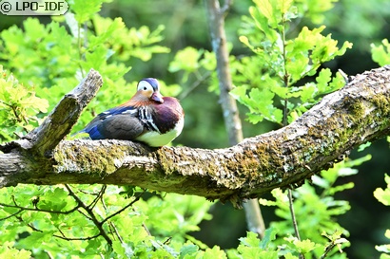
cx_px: 195
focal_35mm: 900
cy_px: 130
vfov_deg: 1.5
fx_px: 9746
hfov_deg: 2.3
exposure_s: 1/40
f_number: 11
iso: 800
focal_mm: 600
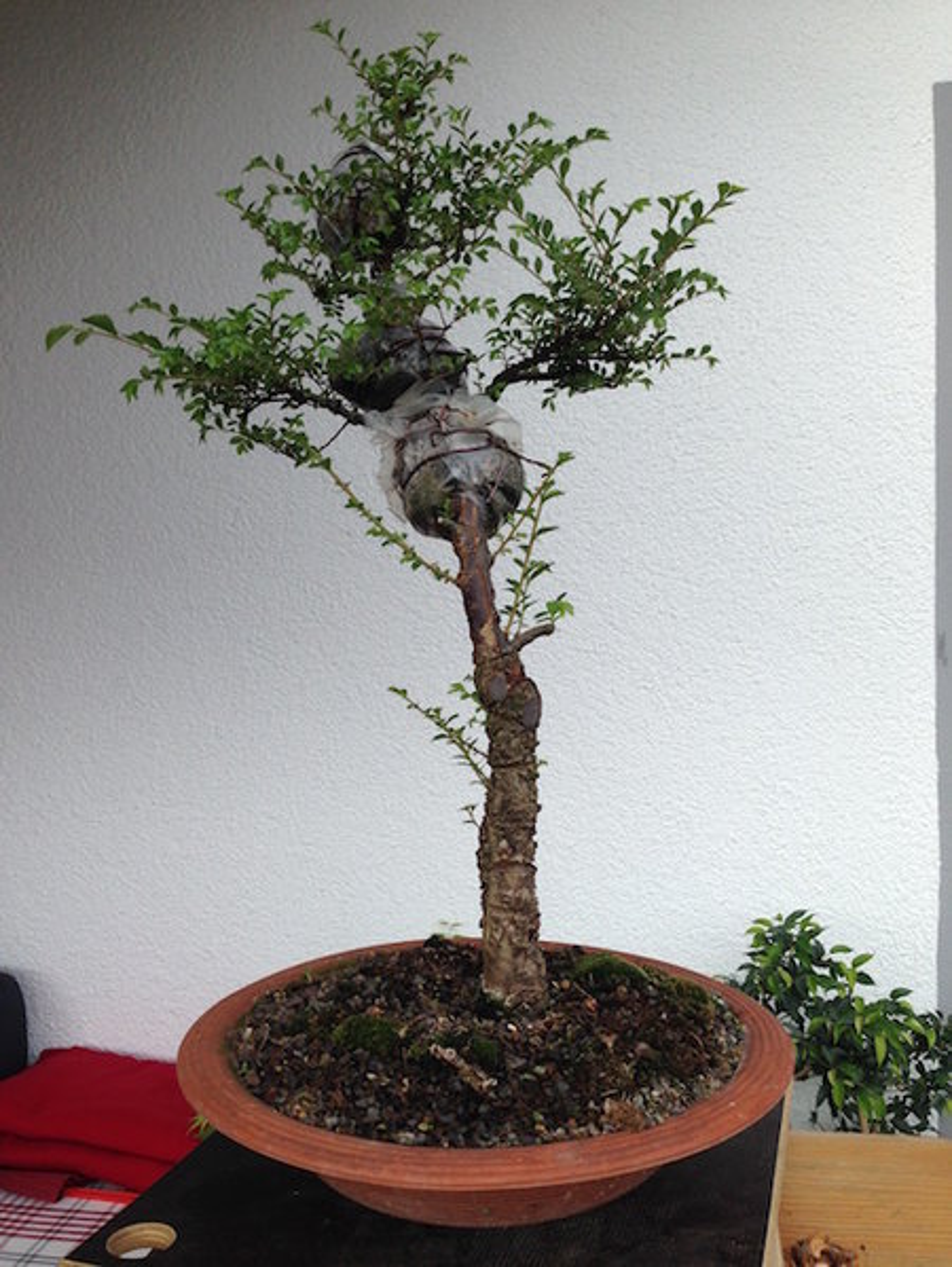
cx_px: 476
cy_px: 634
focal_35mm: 33
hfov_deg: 43.0
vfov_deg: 55.3
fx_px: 1209
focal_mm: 4.12
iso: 50
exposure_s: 1/547
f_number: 2.4
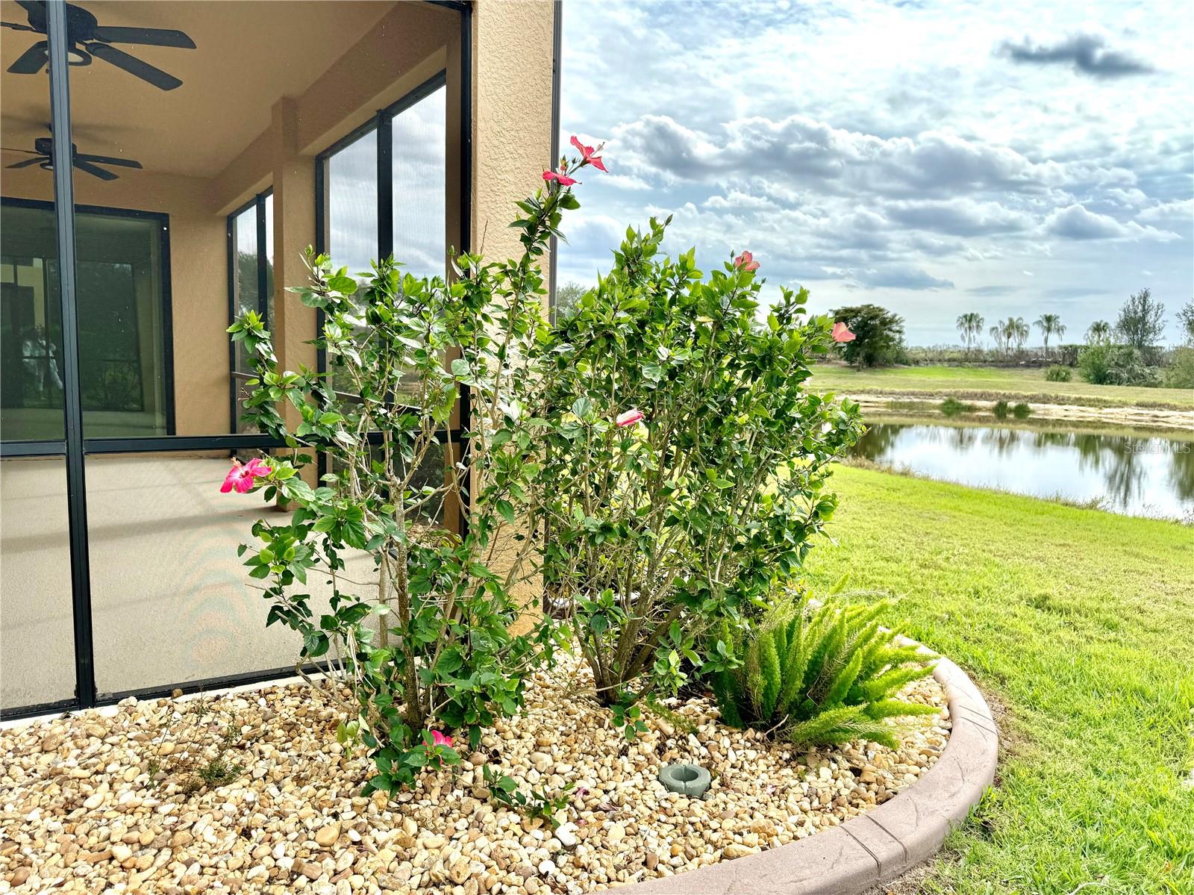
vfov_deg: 56.8
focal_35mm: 24
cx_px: 597
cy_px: 448
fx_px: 828
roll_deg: -2.8
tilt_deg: -6.8
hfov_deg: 71.6
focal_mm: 6.76
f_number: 1.78
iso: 80
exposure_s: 1/3597
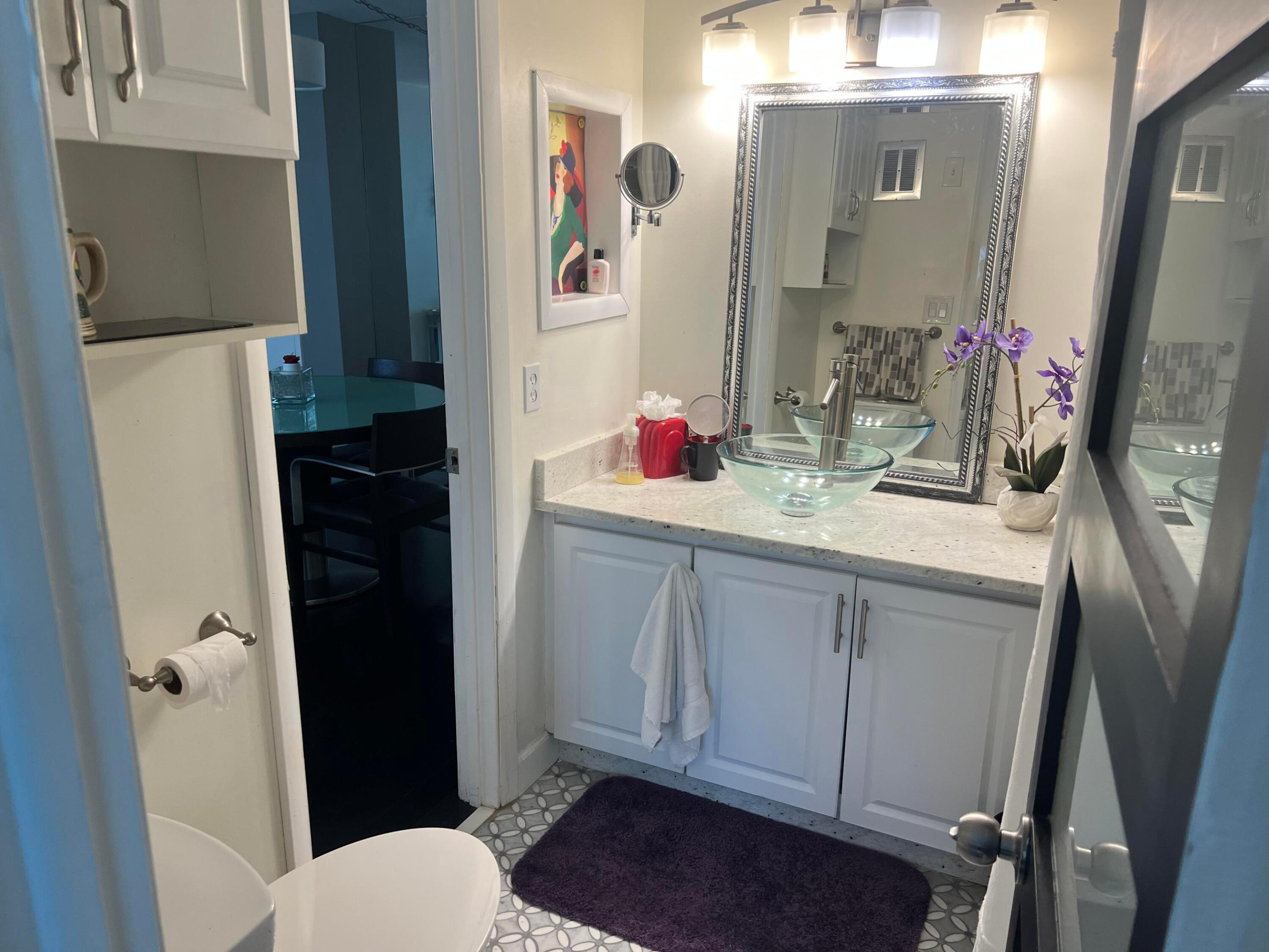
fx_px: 953
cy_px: 476
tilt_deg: -15.1
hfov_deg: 67.3
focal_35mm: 26
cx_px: 634
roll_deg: +0.0
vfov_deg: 53.1
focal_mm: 5.7
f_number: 1.5
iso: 100
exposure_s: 1/120
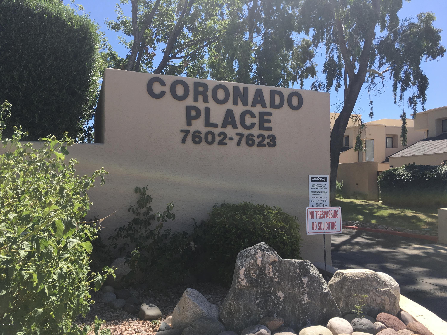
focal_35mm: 29
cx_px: 224
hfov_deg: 61.7
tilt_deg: +2.7
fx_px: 374
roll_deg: -0.2
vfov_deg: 48.2
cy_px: 168
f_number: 2.2
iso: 25
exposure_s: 1/1012
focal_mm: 4.15
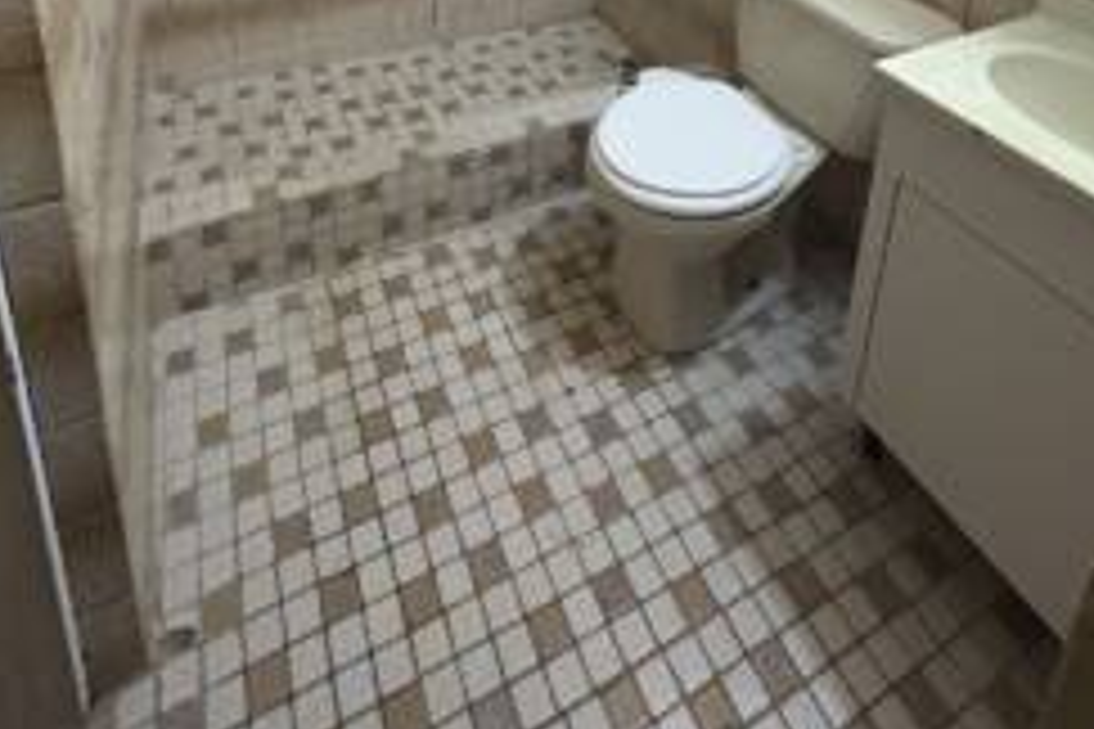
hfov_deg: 73.7
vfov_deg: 38.6
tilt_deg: -14.8
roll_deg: -2.7
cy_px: -153
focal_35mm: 24
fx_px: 729
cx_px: 518
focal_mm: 2.22
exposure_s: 1/60
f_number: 2.2
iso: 640
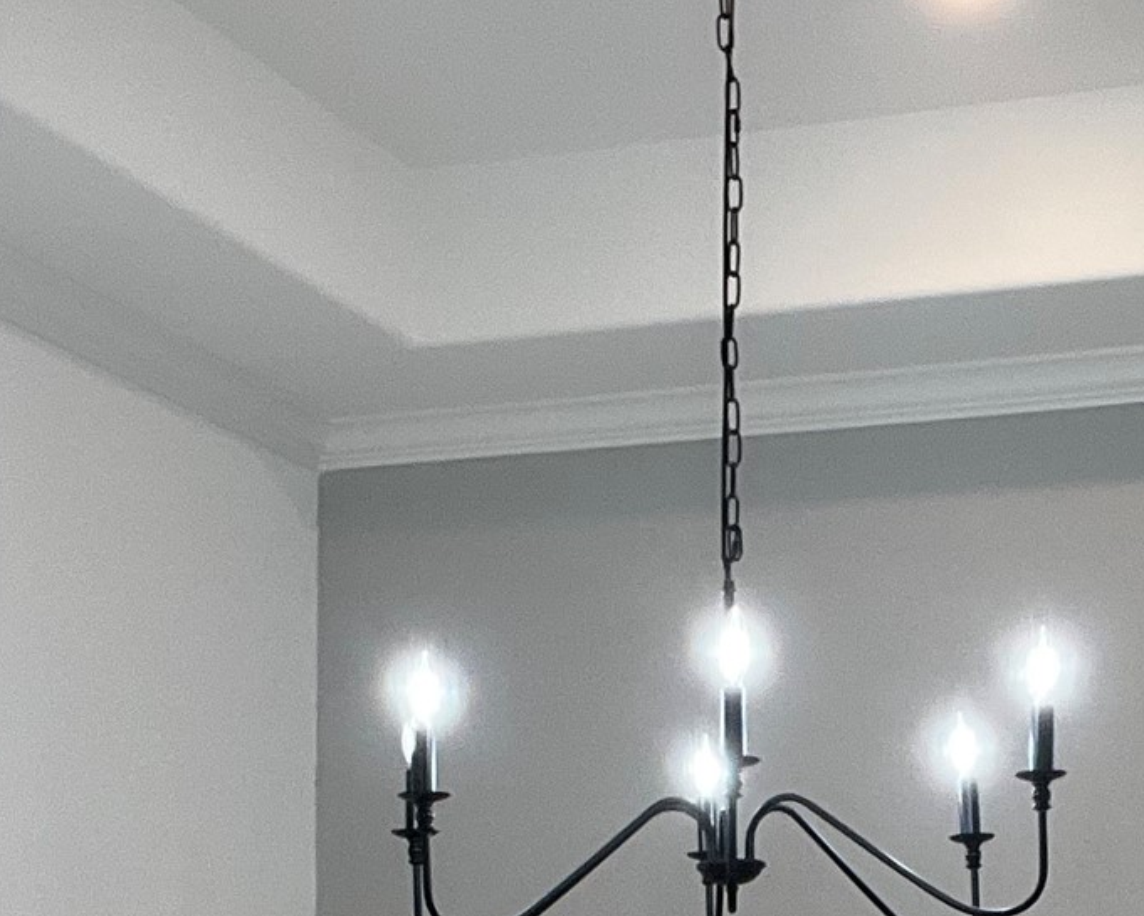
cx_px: 811
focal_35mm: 88
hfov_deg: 21.6
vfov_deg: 16.4
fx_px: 2980
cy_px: 1250
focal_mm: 2.71
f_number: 2.2
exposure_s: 1/60
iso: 80
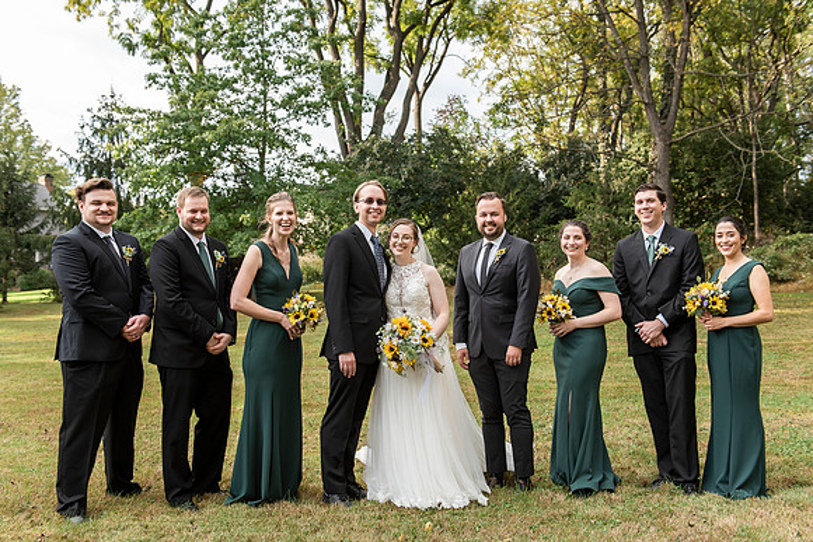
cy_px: 271
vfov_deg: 37.0
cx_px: 406
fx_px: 811
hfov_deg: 53.2
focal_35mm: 36
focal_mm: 35
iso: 320
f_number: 4.5
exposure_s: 1/400
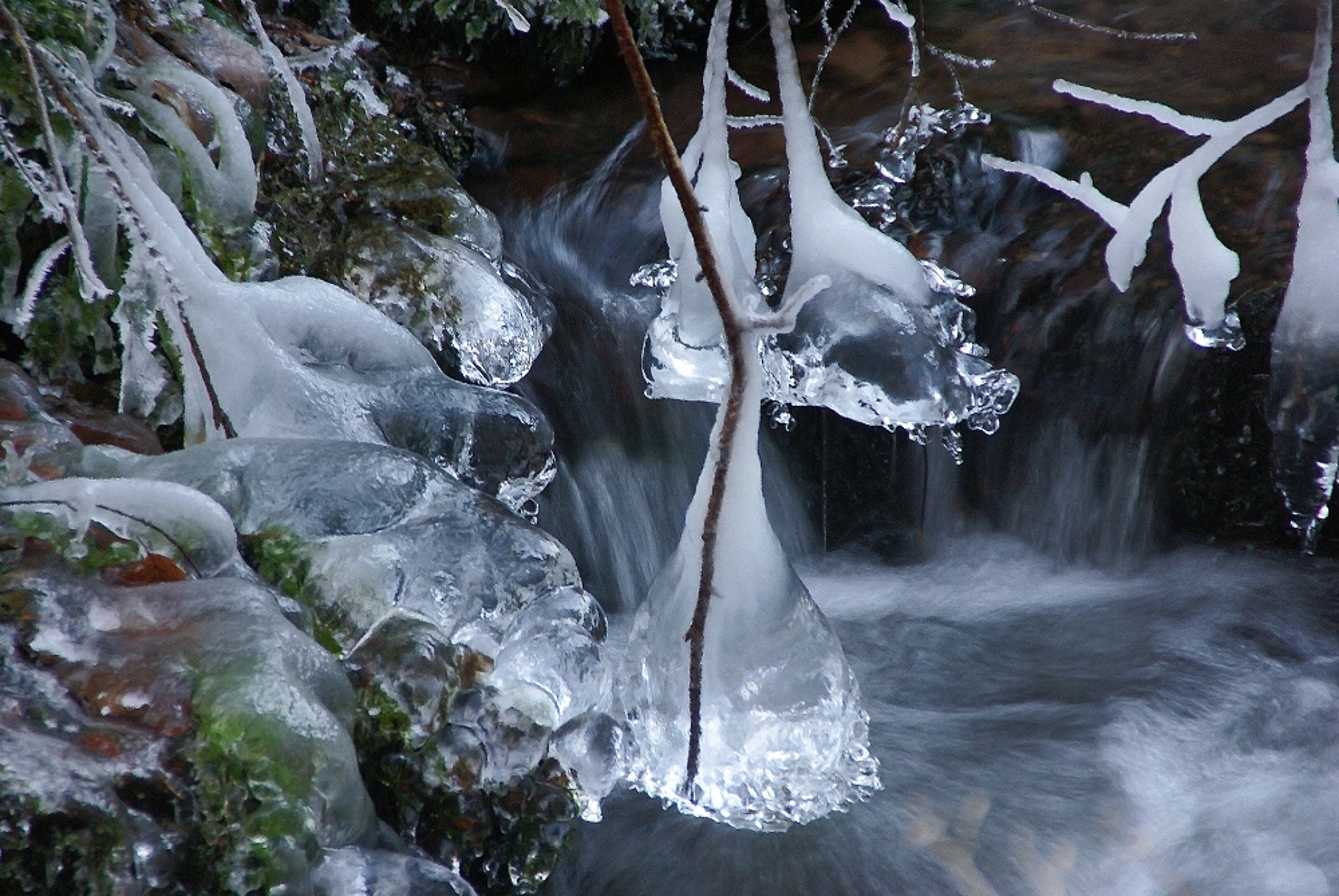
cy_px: 448
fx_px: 11169
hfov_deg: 6.9
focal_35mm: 300
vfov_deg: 4.6
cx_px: 670
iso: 400
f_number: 6.3
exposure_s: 1/6
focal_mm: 200
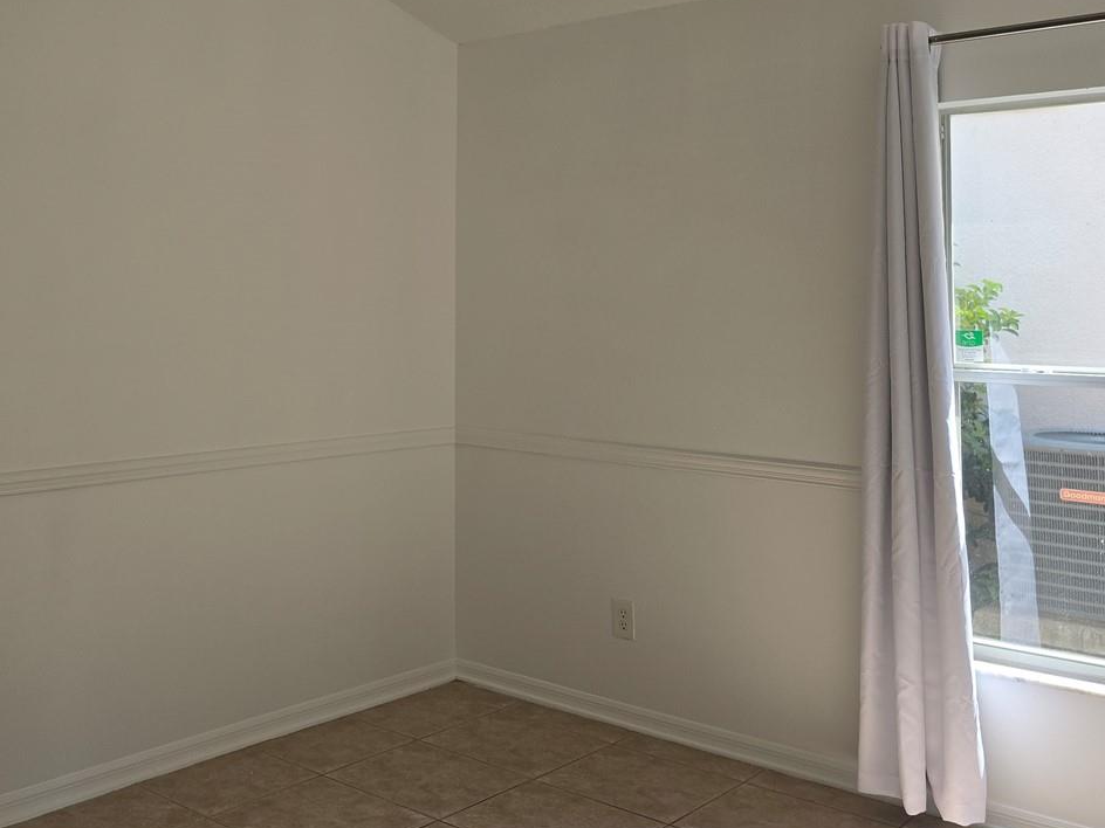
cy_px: 236
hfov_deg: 46.8
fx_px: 1245
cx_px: 337
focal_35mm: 39
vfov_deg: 36.2
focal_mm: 6.3
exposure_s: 1/180
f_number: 1.7
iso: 16
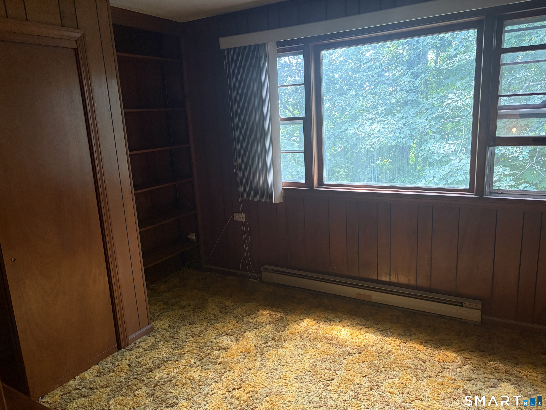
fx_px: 410
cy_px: 205
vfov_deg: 53.1
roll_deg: +3.3
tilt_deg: -12.3
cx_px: 273
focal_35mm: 26
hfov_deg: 67.3
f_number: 1.6
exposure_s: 1/60
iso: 250
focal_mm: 5.96
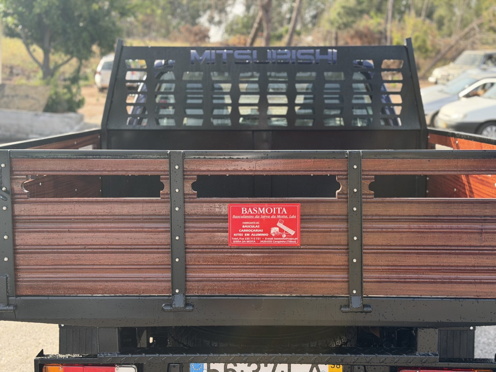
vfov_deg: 30.3
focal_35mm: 48
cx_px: 248
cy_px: 186
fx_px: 688
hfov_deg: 39.7
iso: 100
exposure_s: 1/719
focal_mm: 6.76
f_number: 1.78
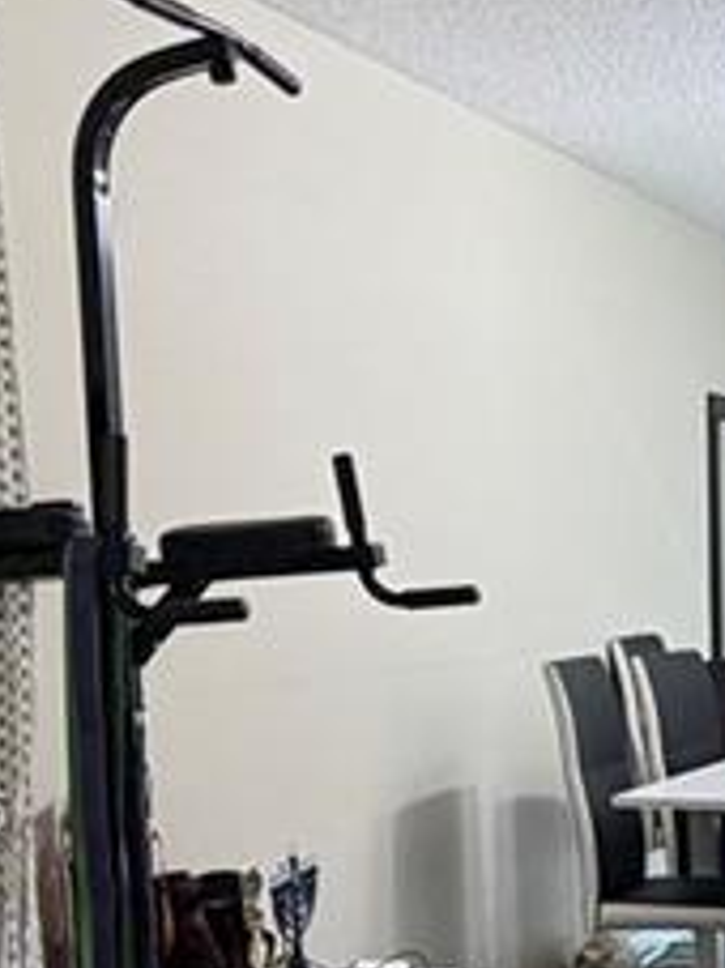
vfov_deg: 25.7
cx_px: 1139
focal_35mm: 74
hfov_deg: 17.5
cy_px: 819
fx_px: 2068
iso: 160
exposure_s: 1/60
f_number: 2.2
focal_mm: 2.22
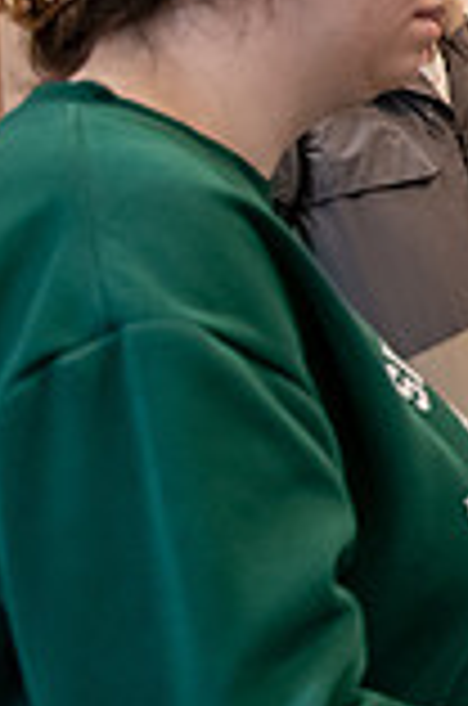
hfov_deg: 11.1
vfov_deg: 20.4
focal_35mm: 100
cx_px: 1179
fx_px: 1959
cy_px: 295
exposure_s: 1/200
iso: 2000
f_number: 3.2
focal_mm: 27
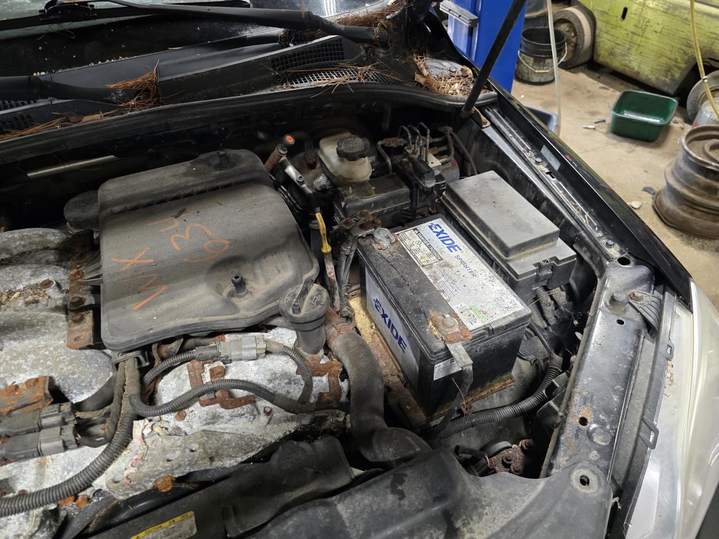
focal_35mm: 23
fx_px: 478
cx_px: 360
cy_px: 270
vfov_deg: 58.9
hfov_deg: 73.9
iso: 800
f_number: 1.7
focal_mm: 6.3
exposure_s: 1/60
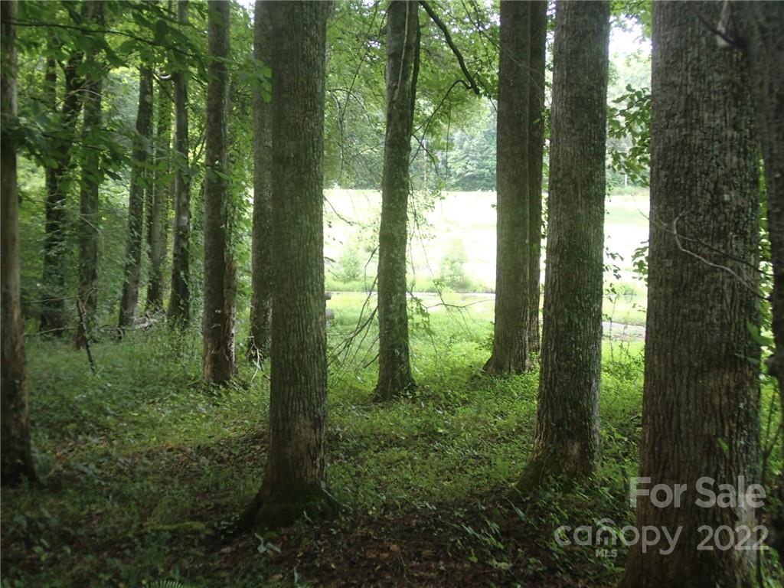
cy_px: 294
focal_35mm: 38
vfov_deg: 37.7
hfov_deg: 49.0
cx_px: 392
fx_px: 861
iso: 125
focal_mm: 6.86
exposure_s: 1/80
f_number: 2.7
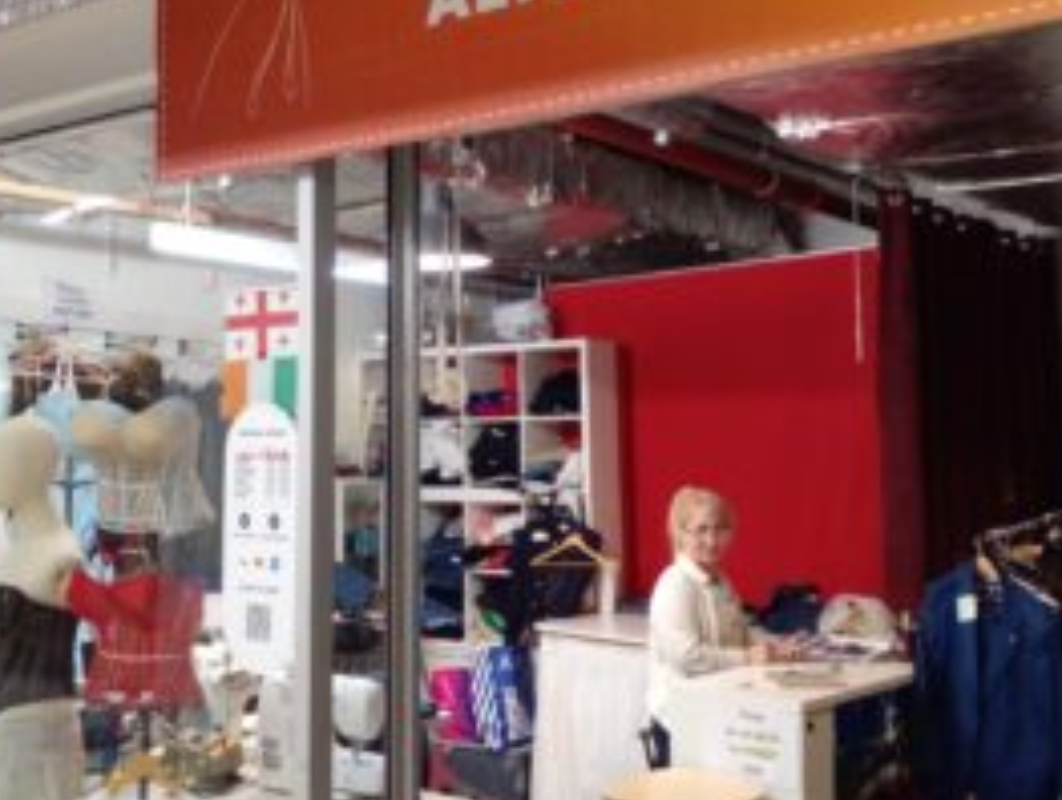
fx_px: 1260
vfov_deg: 35.1
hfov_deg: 45.5
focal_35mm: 41
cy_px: 327
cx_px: 428
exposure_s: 1/50
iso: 250
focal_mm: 3.6
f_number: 1.9
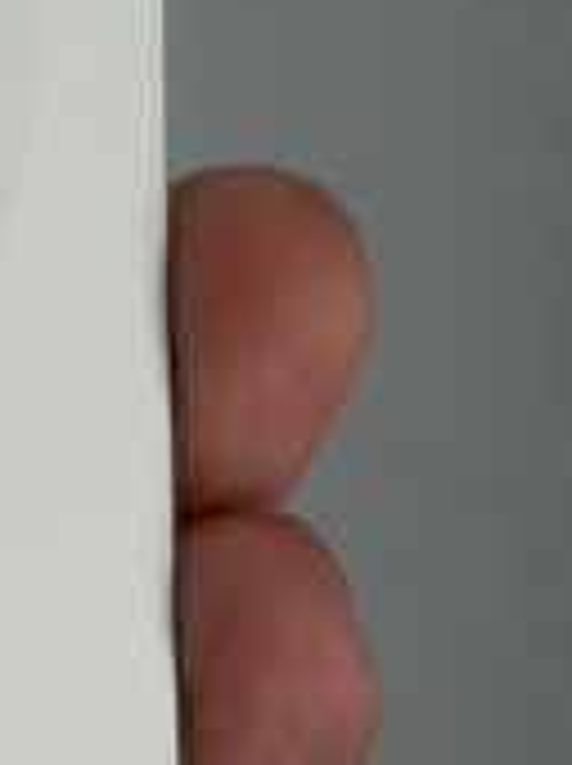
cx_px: -482
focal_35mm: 196
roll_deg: +2.5
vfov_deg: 10.1
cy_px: 549
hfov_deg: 7.3
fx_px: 4329
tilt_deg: -13.9
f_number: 1.6
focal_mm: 5.96
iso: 50
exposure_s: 1/69
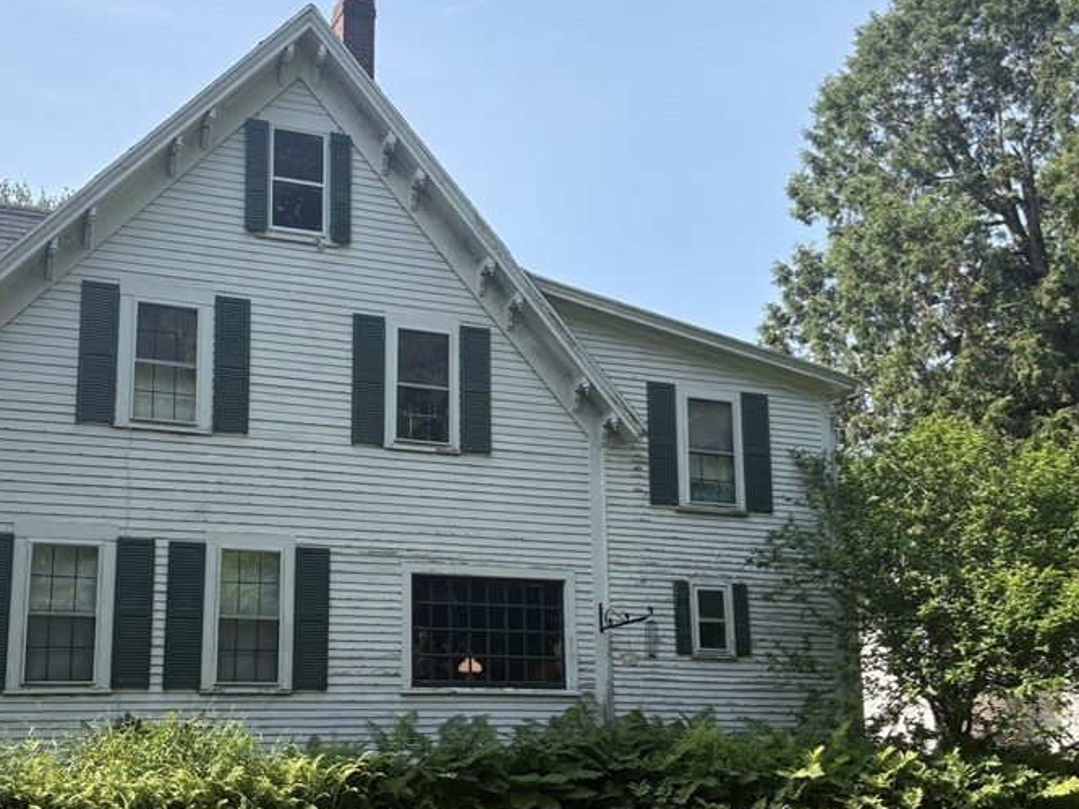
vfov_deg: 35.8
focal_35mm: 40
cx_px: 394
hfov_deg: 46.3
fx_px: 1246
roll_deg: +0.4
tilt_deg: +9.9
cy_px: 483
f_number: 1.6
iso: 50
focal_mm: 5.96
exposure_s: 1/1901
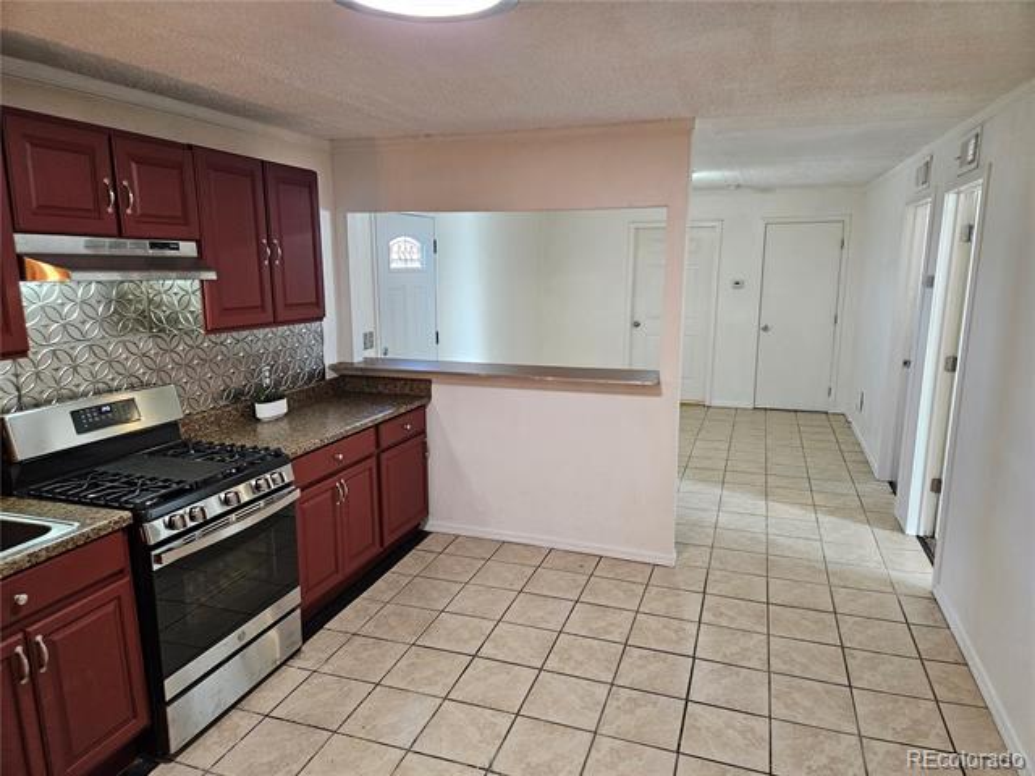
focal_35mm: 23
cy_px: 388
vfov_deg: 58.9
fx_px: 688
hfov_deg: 73.9
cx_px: 518
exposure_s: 1/120
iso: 500
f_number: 1.8
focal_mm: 5.4
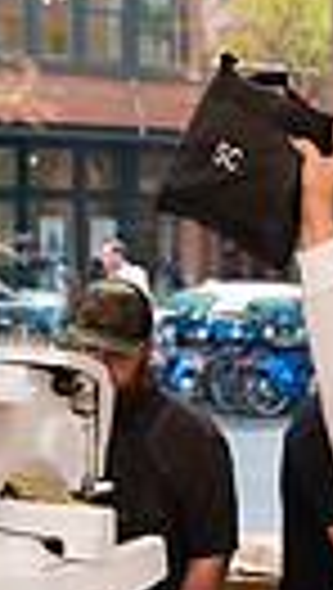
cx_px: 400
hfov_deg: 10.8
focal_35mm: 111
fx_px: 1737
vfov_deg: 18.5
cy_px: 658
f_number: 3.2
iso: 400
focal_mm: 24
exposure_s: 1/200
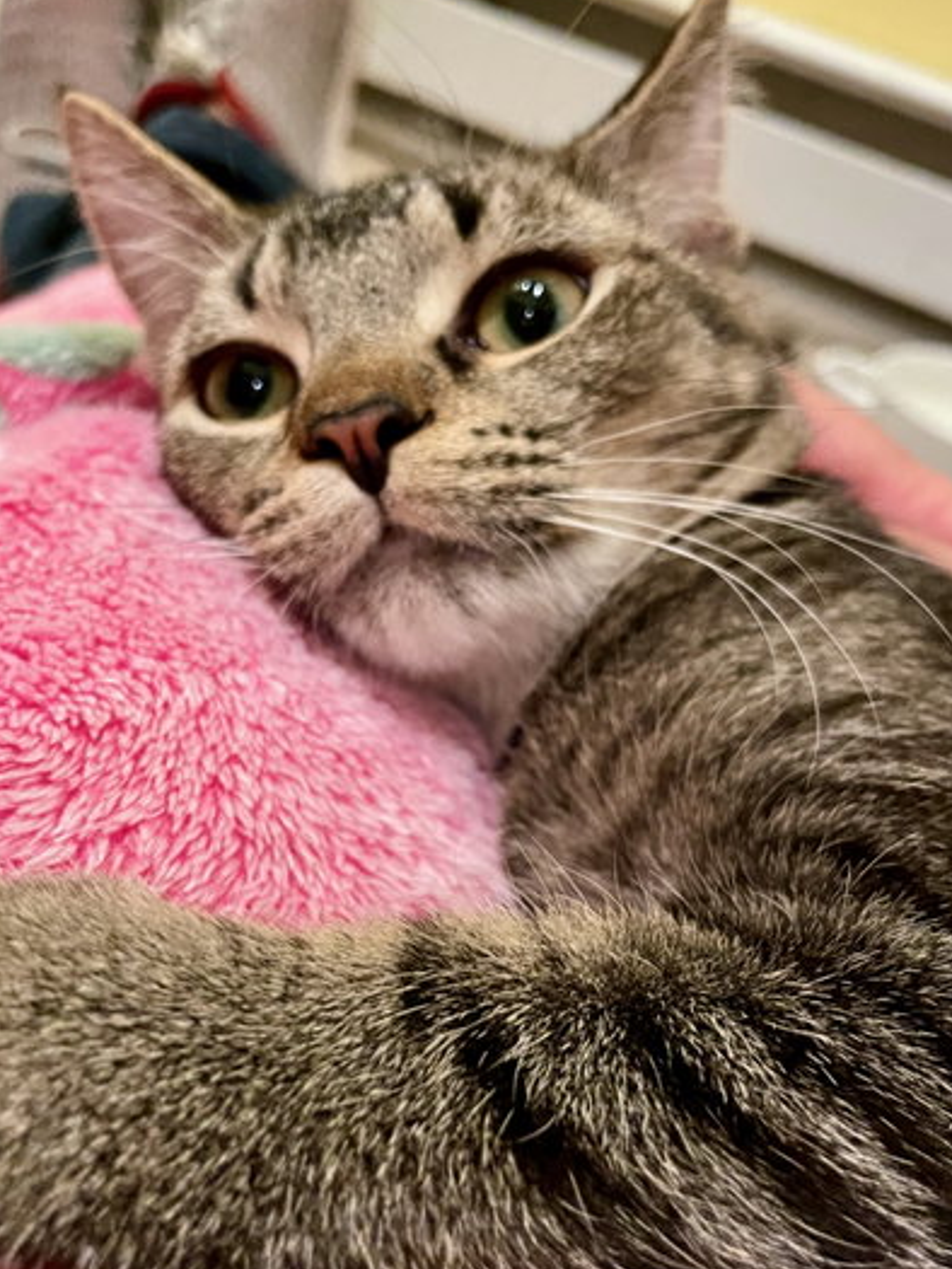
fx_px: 1210
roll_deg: -14.7
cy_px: 695
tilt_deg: -38.4
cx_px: 442
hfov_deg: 42.9
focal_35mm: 33
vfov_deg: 55.2
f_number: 1.6
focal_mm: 4.2
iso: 500
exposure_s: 1/40
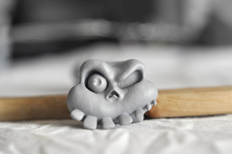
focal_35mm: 75
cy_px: 77
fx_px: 483
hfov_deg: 27.0
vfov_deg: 18.1
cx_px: 116
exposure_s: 1/200
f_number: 5
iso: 1600
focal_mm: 50
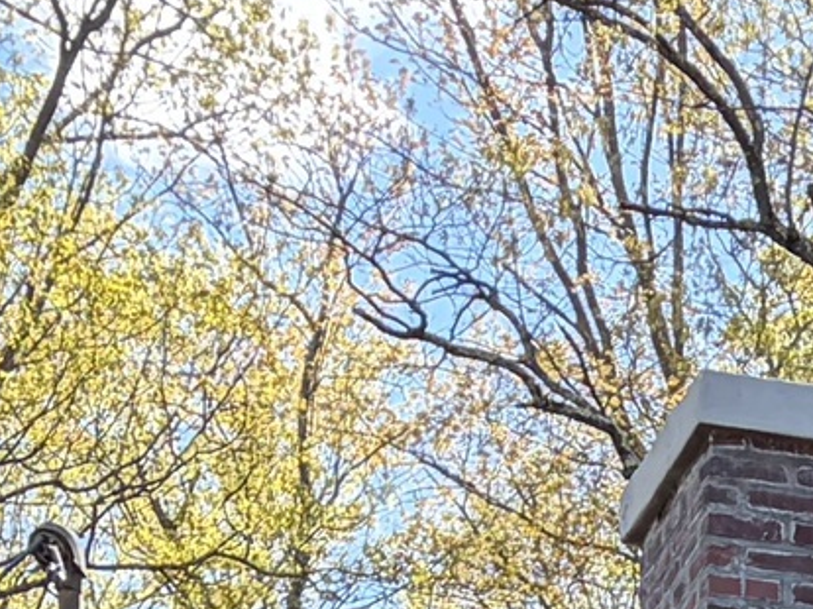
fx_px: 4530
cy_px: 1735
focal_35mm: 193
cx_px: 1235
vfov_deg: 7.0
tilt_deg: +3.9
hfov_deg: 9.9
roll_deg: +0.6
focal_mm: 5.96
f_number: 1.6
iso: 64
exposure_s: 1/820
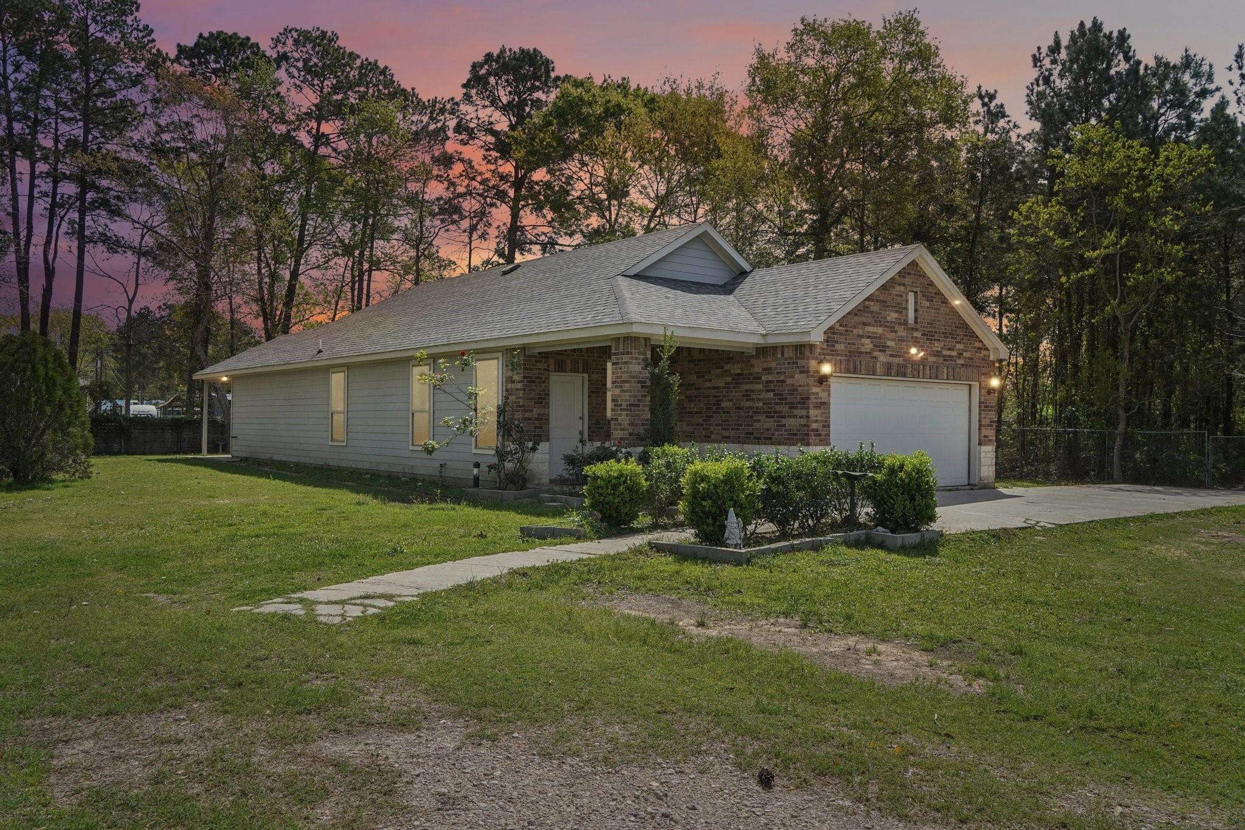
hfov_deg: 67.4
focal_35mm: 27
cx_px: 622
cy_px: 415
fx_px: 934
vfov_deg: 47.9
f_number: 8
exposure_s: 1/800
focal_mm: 27
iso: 500
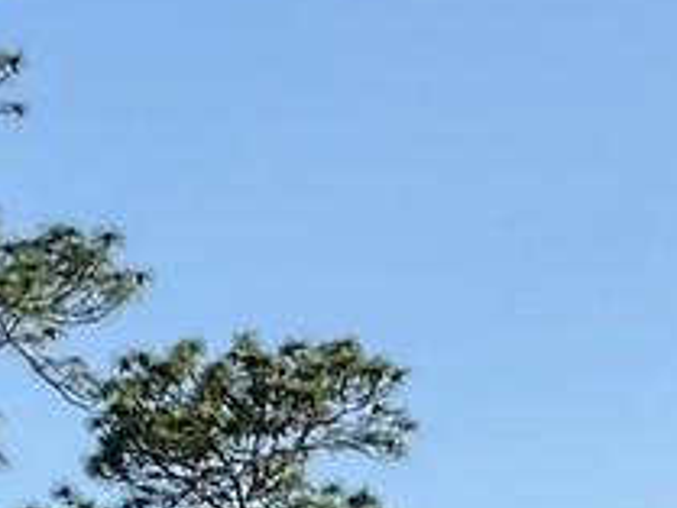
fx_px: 4344
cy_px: 1272
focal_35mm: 222
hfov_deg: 8.7
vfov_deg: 6.4
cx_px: 1007
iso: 16
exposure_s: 1/1912
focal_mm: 3
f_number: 1.8
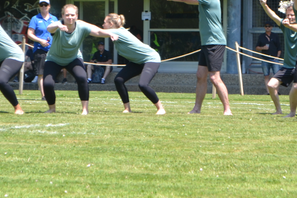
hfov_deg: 10.1
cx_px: 159
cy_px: 11
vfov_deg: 6.7
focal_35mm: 203
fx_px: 1675
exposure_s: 1/160
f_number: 6.3
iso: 100
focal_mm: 48
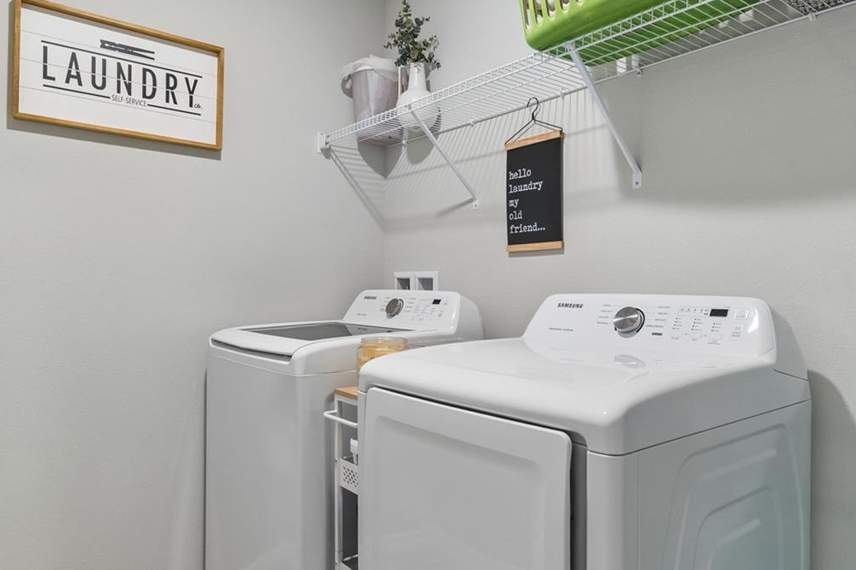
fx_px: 570
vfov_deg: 53.1
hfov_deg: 73.8
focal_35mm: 24
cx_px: 423
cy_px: 297
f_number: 7.1
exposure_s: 1/2
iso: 100
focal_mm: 10
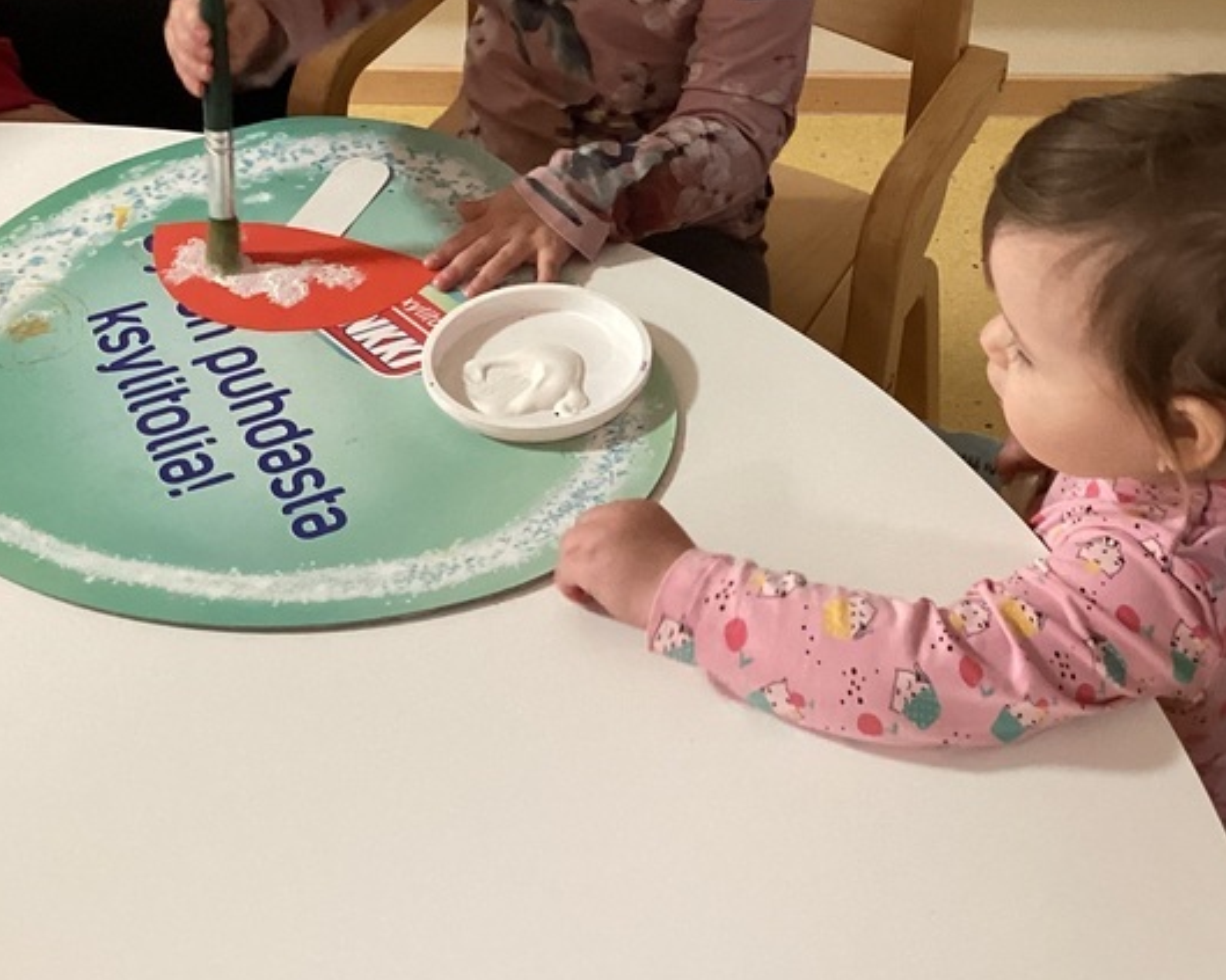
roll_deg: -2.7
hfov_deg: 30.7
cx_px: 852
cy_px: 176
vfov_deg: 24.5
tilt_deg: -35.8
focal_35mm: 61
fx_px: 2213
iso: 320
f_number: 2.4
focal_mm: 3.3
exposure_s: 1/30
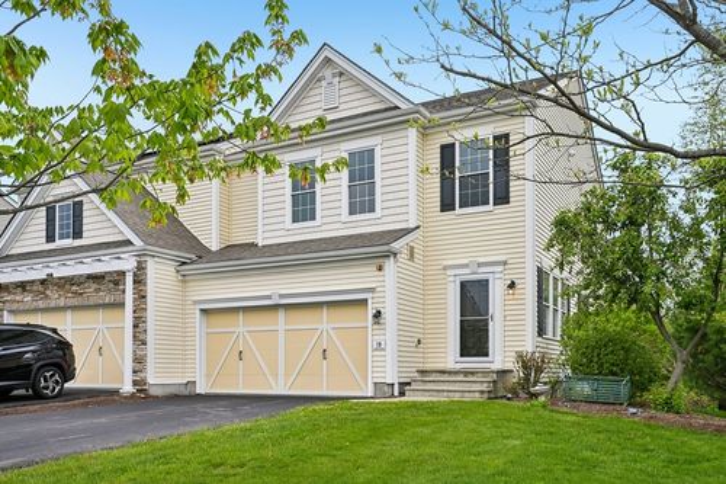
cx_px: 363
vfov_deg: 43.6
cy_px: 242
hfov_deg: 61.9
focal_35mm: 30
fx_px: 605
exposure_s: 1/500
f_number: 8
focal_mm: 30
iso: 400
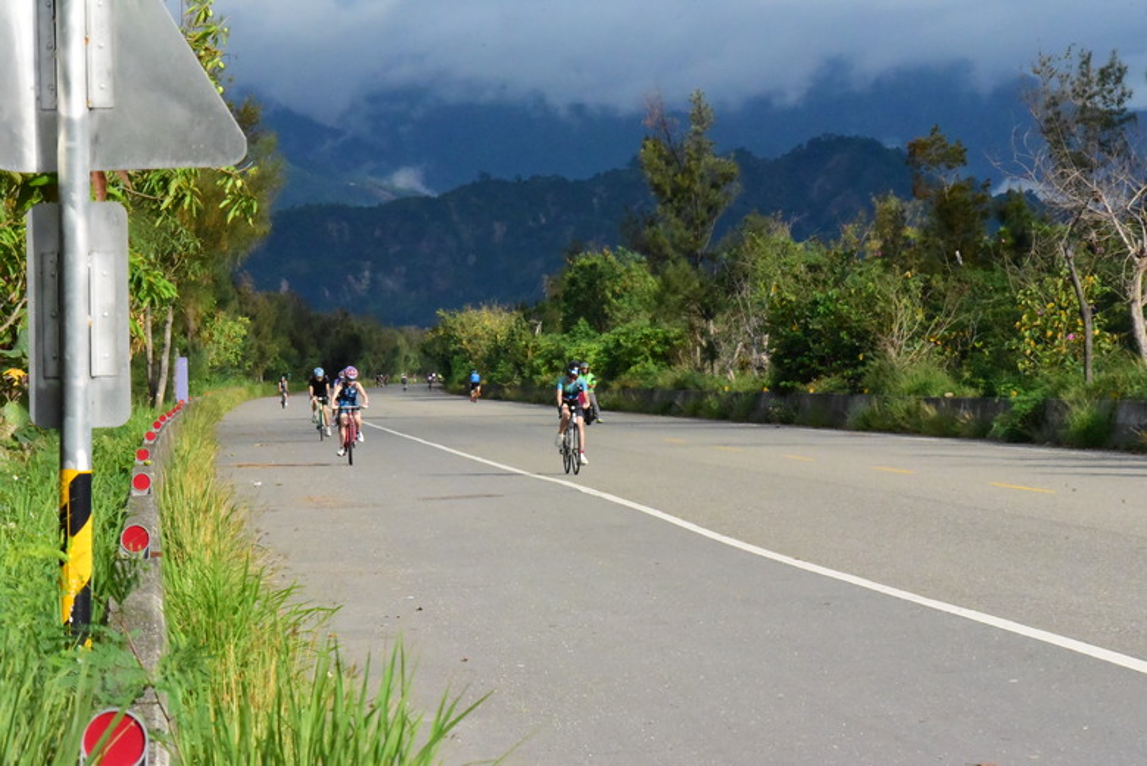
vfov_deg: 9.2
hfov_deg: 13.7
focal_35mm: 150
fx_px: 4782
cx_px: 574
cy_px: 383
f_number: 25
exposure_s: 1/4000
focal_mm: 150
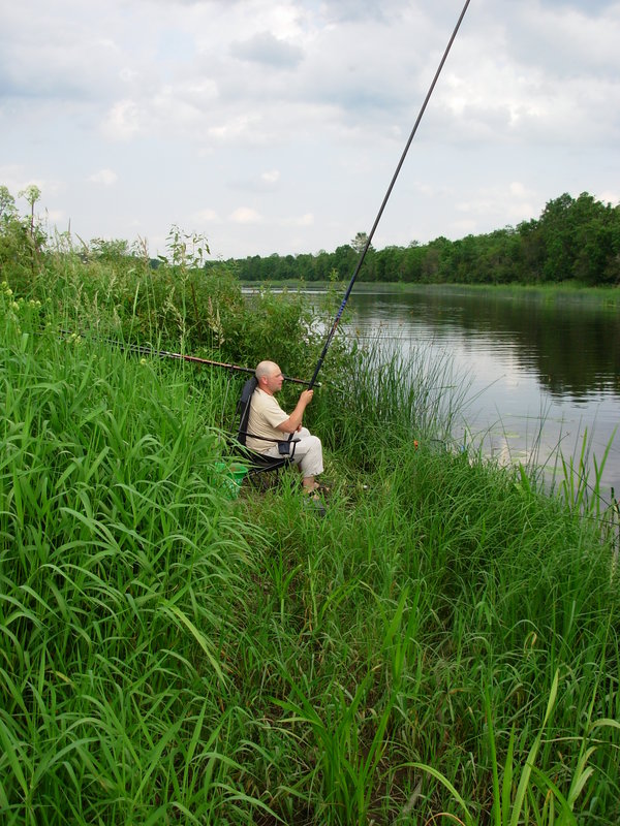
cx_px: 310
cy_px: 413
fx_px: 907
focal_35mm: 38
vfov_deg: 49.0
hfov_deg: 37.7
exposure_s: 1/512
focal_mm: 6.3
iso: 50
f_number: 2.9
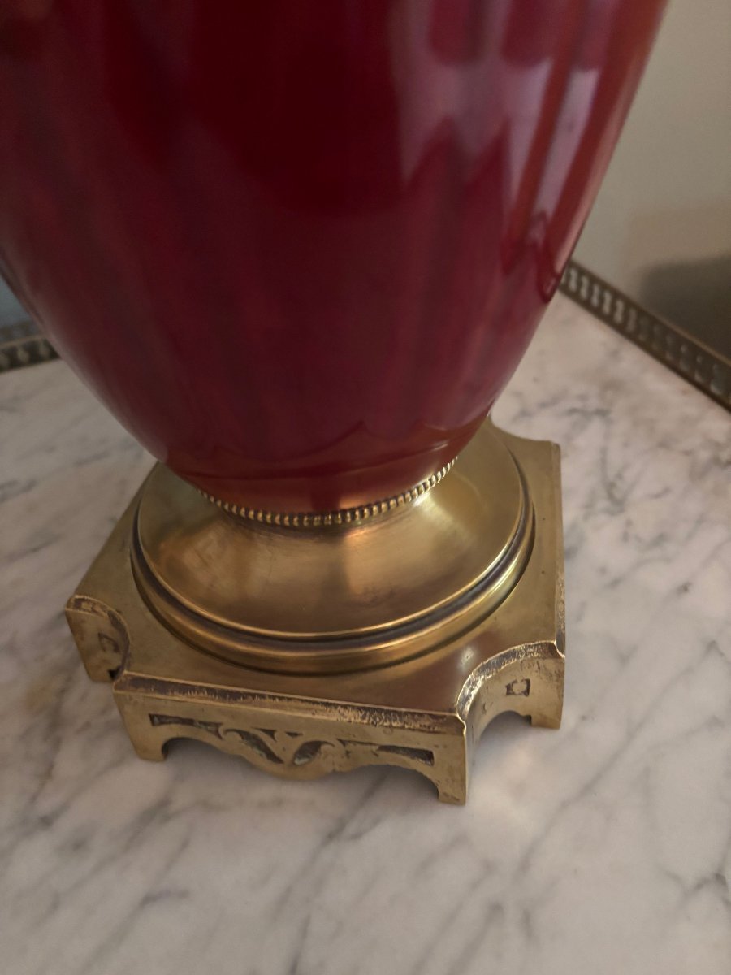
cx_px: 366
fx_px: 732
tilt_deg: -40.3
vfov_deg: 67.3
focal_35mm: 26
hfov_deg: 53.1
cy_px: 488
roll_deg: +3.7
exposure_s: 1/25
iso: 640
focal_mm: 5.96
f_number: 1.6
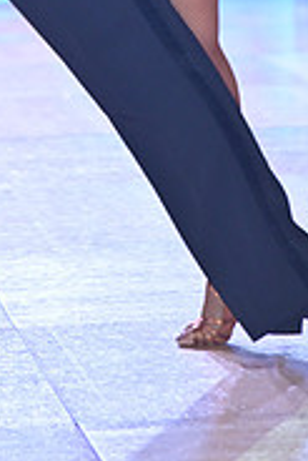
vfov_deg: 5.4
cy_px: -208
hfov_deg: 3.6
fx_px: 4842
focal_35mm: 378
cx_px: 31
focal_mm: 120
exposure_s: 1/200
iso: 1250
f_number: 10
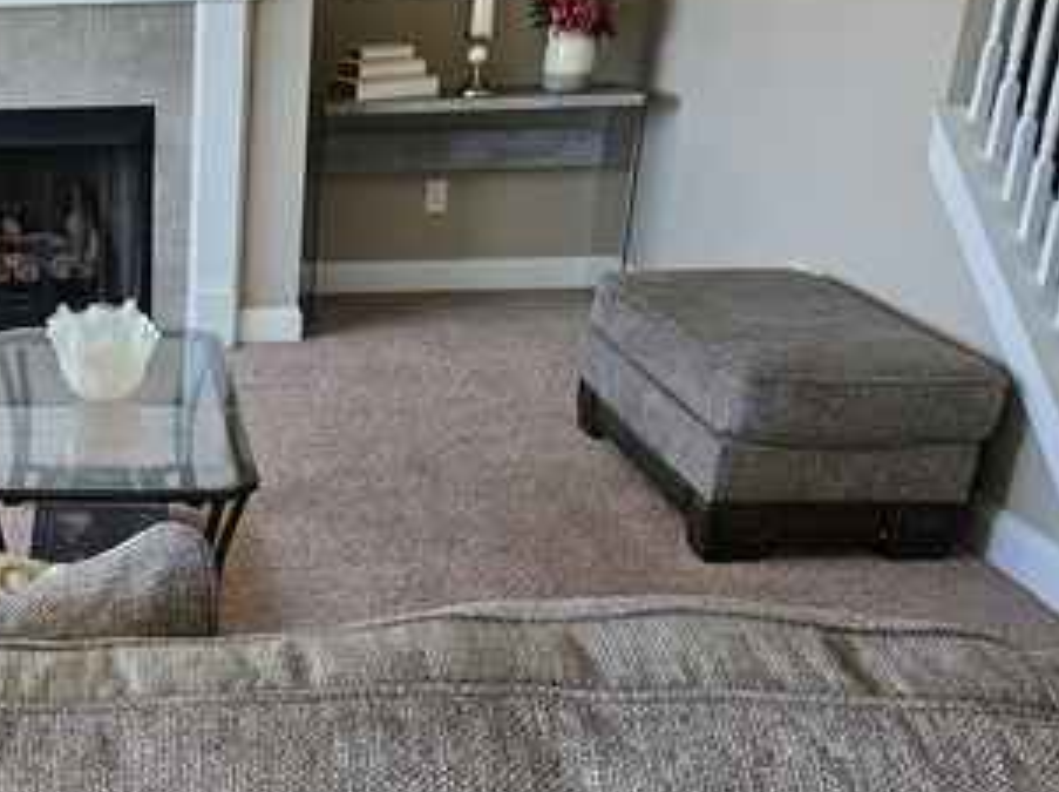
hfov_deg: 34.1
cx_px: -9
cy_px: 546
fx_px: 1558
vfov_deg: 28.3
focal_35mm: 51
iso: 200
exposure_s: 1/180
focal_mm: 5.4
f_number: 1.8
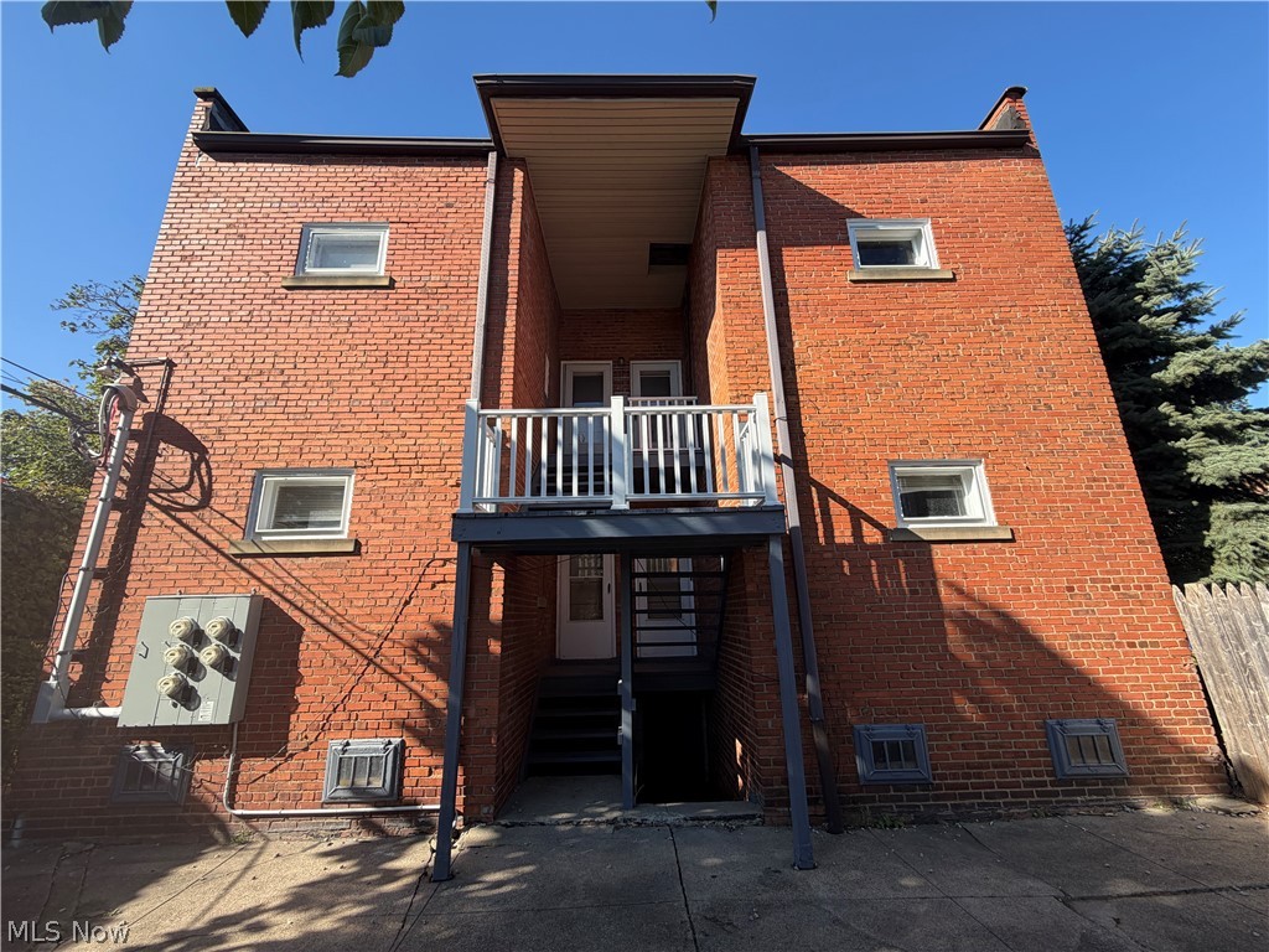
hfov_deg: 102.1
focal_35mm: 14
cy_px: 476
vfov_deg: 85.7
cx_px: 634
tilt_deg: +15.3
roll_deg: +1.0
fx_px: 513
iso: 40
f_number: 2.2
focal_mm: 2.22
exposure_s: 1/522
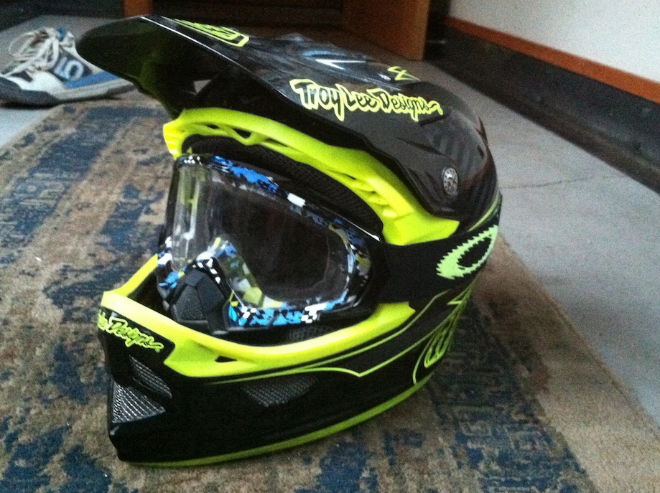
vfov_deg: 36.7
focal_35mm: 39
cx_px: 319
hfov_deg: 47.9
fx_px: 743
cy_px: 236
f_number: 2.8
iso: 1000
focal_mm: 3.85
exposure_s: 1/15
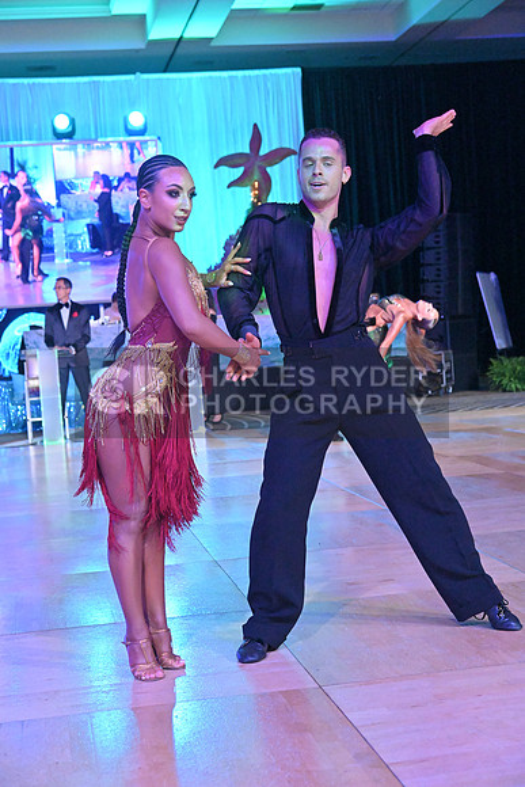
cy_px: 394
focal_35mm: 55
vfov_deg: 36.2
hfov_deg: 24.6
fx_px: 1202
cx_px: 262
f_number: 5.6
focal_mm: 55
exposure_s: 1/640
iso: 12800
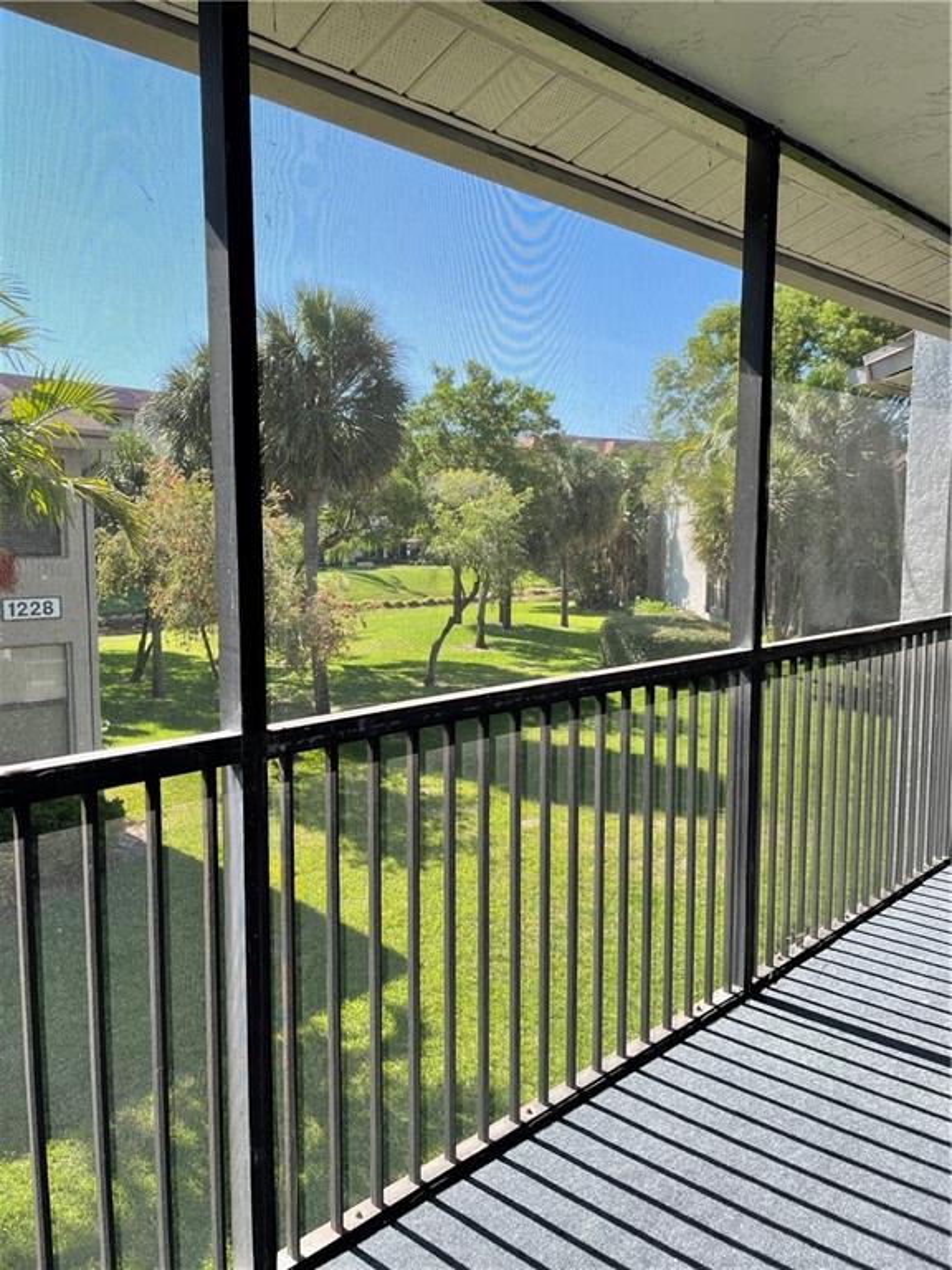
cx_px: 476
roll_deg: -0.2
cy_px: 635
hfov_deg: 53.1
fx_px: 953
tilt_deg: -5.0
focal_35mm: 26
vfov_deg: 67.3
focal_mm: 4.2
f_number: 1.6
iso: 32
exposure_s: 1/979
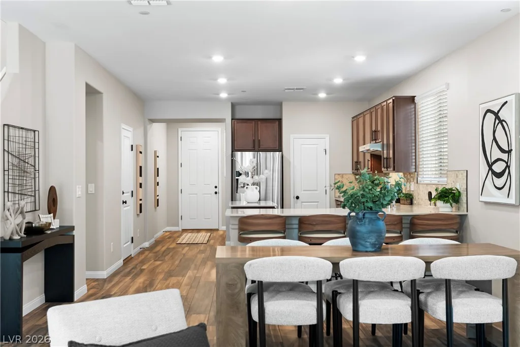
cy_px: 174
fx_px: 607
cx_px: 260
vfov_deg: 31.9
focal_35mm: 42
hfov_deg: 46.4
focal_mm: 28
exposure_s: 1/13
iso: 320
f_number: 4.5
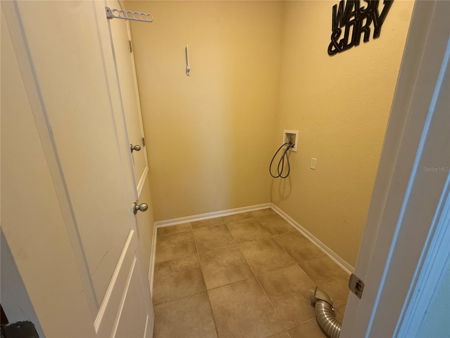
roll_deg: +0.9
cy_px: 169
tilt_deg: -14.8
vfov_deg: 85.7
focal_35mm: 14
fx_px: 182
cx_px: 225
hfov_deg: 102.1
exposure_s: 1/60
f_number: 2.2
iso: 250
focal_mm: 2.22
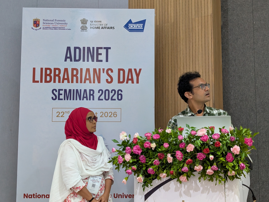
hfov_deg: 38.1
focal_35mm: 50
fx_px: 389
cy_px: 102
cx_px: 134
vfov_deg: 29.2
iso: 428
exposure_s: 1/33.3
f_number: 1.68
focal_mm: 6.9
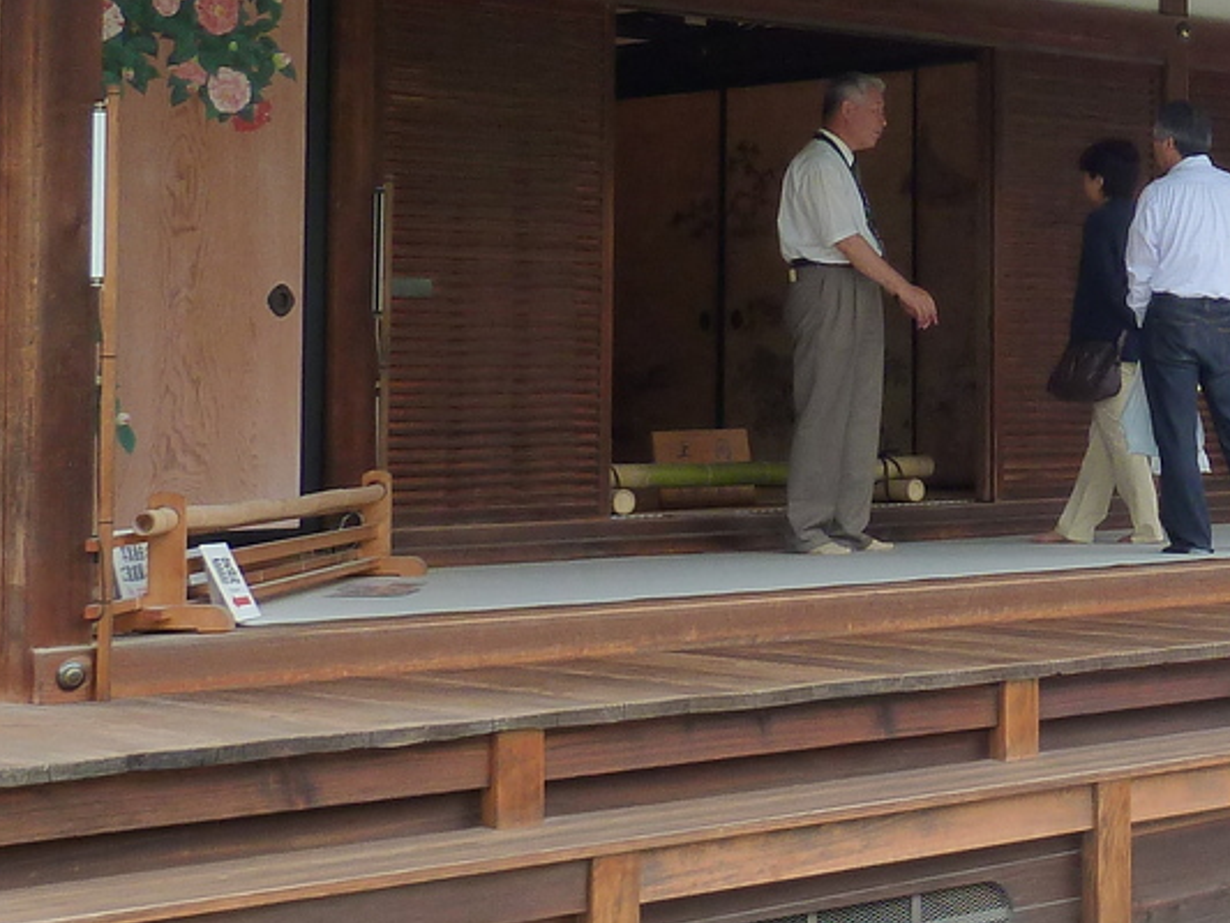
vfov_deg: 16.9
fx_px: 3092
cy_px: 198
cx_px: 1477
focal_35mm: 87
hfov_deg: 21.0
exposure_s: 1/80
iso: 125
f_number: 3.4
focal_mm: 4.7
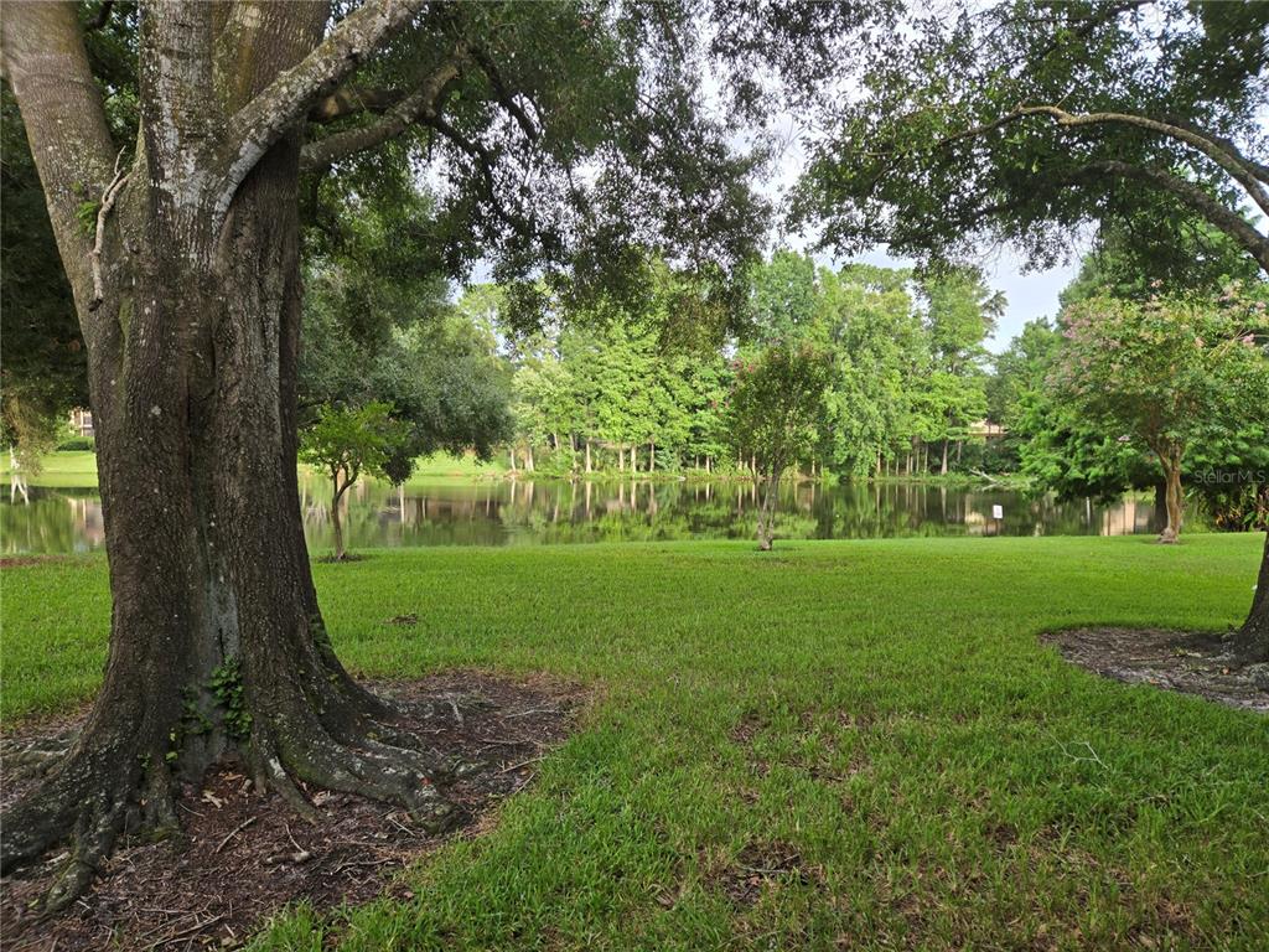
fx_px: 843
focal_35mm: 23
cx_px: 634
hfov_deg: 73.9
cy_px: 476
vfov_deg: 58.9
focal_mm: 5.4
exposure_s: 1/180
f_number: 1.8
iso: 40
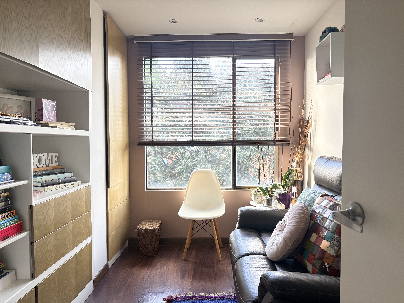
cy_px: 152
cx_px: 202
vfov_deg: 53.1
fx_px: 303
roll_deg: +0.5
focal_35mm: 26
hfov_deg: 67.3
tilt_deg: -2.2
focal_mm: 5.96
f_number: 1.6
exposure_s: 1/104
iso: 125
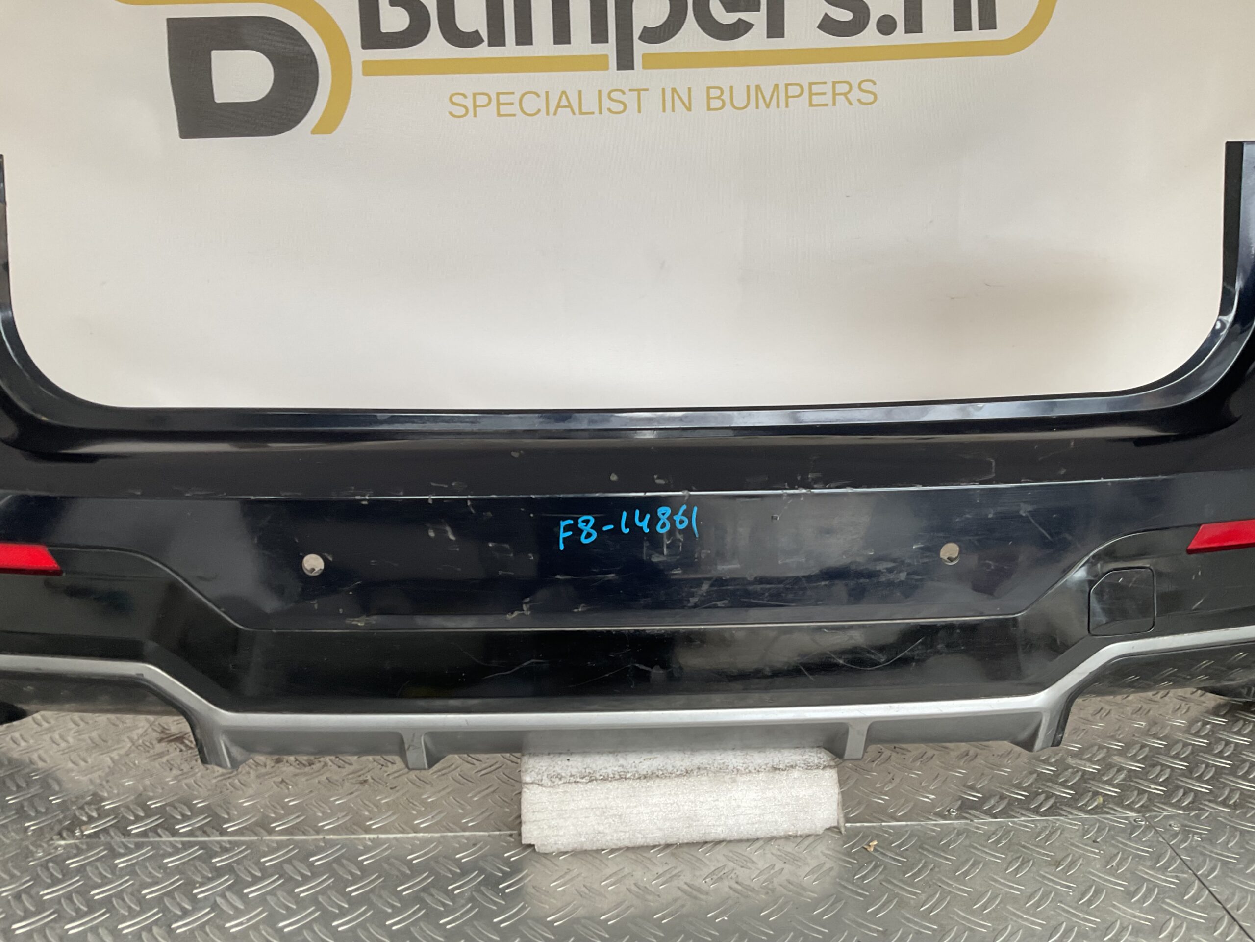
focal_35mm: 29
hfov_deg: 61.7
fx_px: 1051
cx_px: 628
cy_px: 471
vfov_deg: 48.2
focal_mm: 3
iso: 40
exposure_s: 1/120
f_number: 1.8
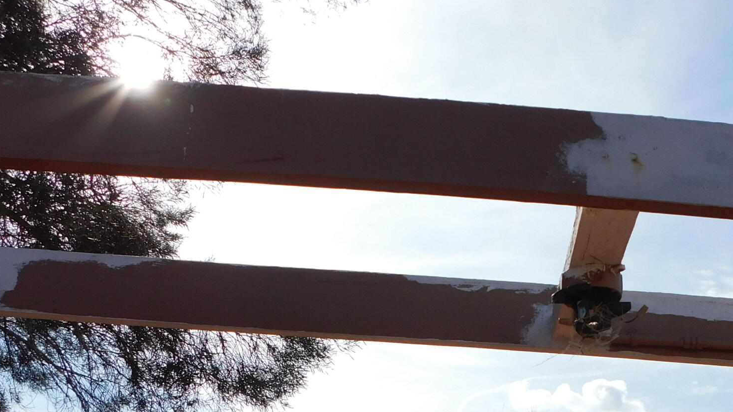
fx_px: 991
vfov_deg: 23.0
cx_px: 480
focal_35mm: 51
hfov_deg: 40.2
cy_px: 363
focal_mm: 4
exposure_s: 1/640
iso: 125
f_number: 6
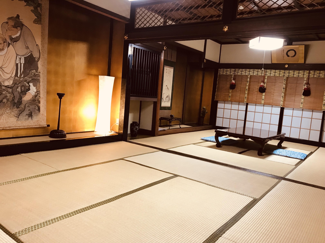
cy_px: 122
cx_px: 162
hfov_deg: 63.4
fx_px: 263
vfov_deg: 49.7
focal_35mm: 28
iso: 40
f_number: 1.8
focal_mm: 3.99
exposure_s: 1/17
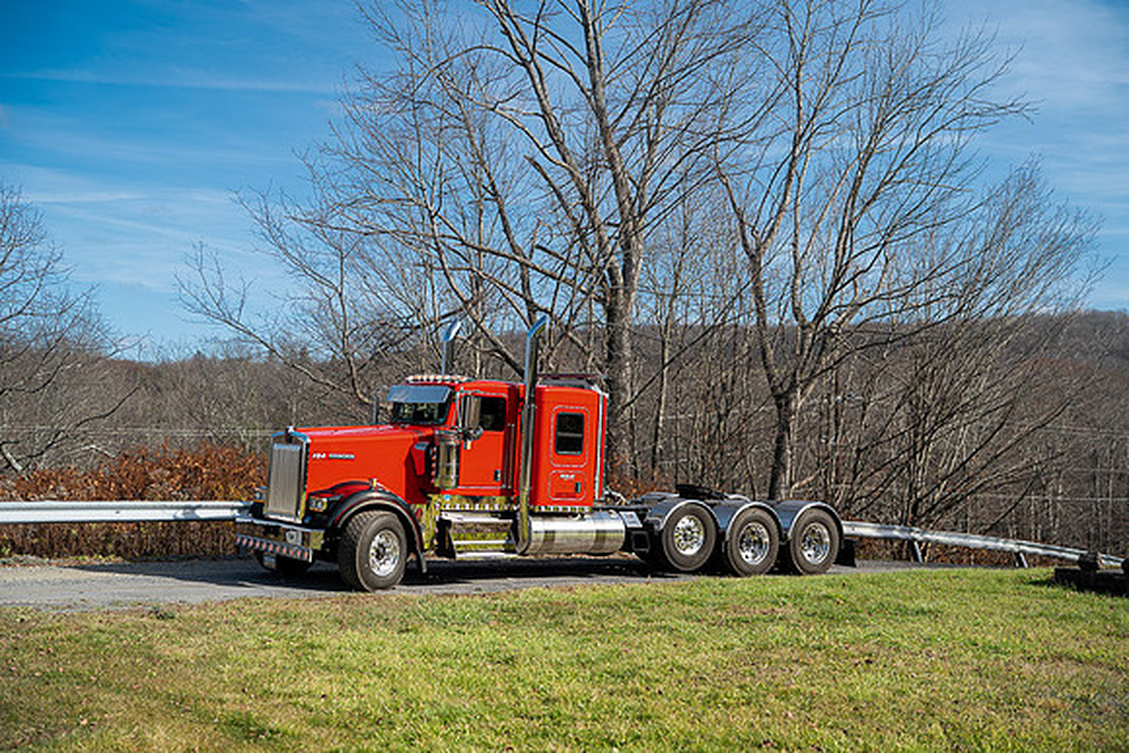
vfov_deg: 28.1
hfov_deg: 41.1
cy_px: 376
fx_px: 1506
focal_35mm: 48
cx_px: 564
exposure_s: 1/80
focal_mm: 48
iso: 100
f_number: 2.8
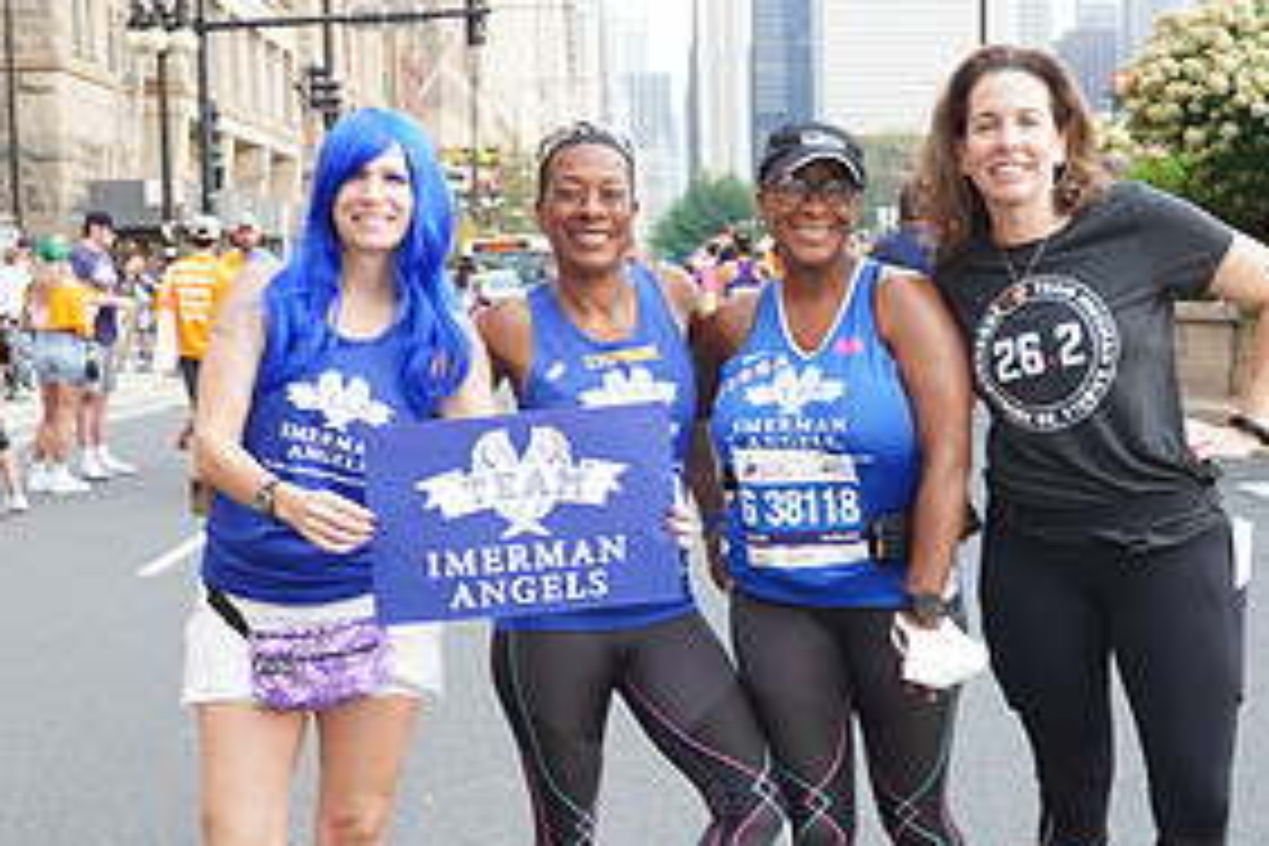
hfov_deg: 28.0
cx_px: 729
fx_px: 2538
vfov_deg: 18.9
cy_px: 511
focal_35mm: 72
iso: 800
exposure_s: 1/80
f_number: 5
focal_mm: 35
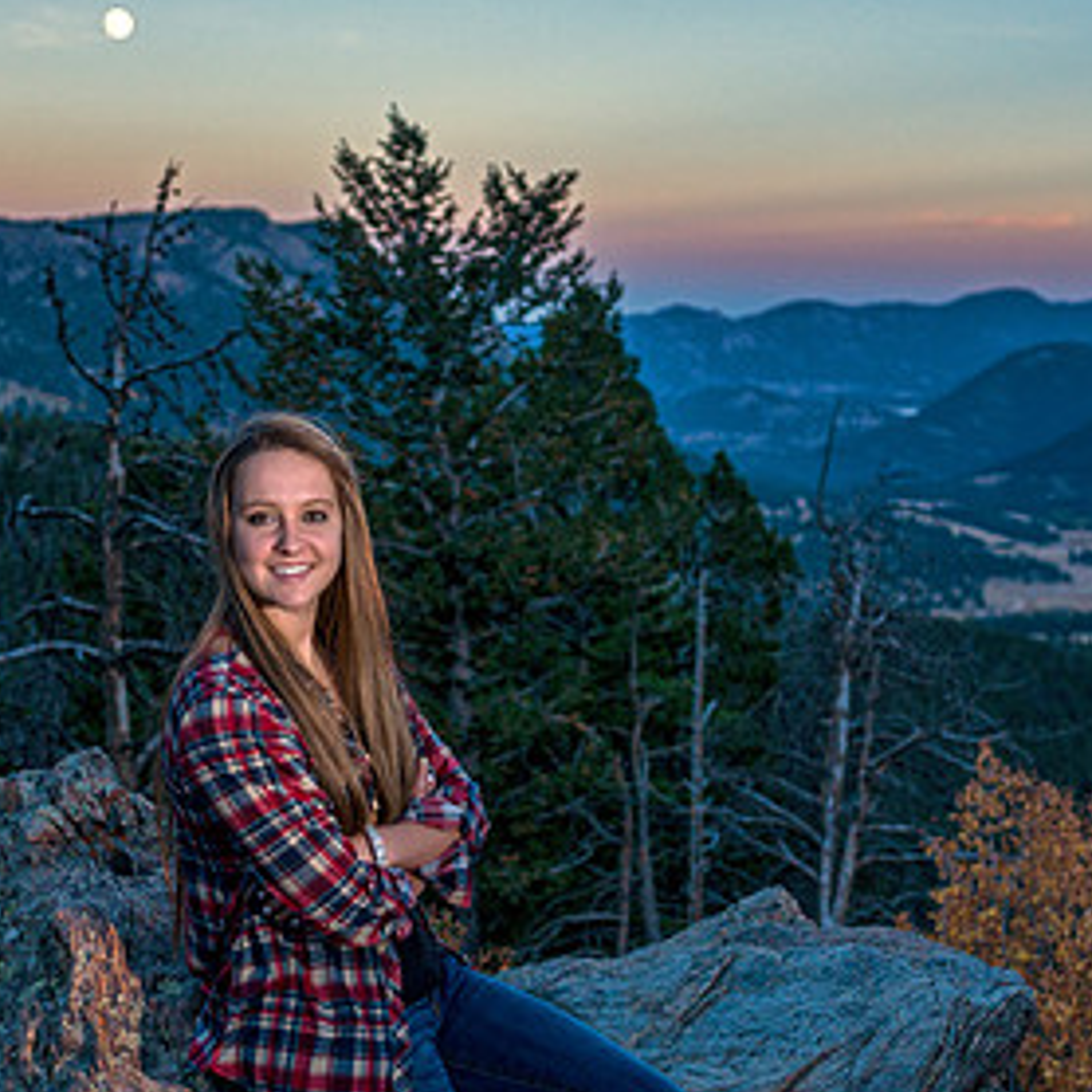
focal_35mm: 62
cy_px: 658
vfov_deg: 27.7
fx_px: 2213
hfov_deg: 27.7
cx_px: 511
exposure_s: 1/640
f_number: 2.8
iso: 400
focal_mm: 35
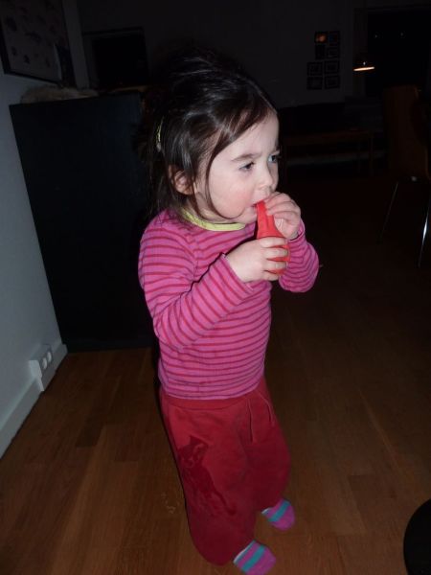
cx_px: 216
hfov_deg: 54.9
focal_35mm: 25
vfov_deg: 69.4
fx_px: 415
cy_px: 288
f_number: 3.3
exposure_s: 1/125
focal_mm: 4.1
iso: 100
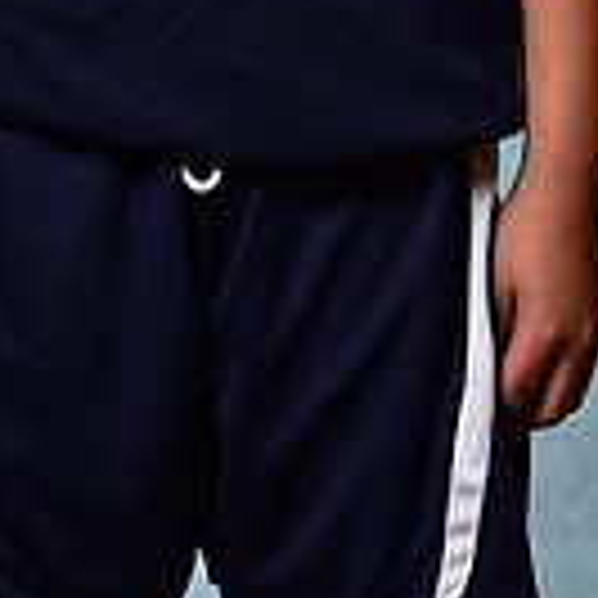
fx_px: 5082
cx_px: 128
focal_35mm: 260
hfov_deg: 6.7
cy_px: -665
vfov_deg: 6.5
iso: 100
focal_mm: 70
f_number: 5
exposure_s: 1/200
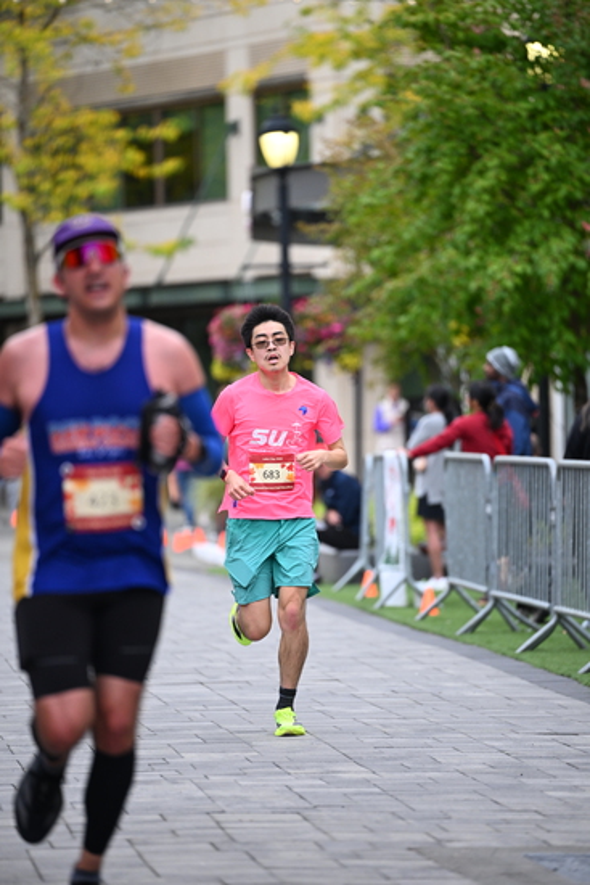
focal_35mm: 200
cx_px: 295
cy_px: 442
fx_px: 4913
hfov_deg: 6.9
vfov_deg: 10.3
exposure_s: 1/1600
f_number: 2.8
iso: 1000
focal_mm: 200
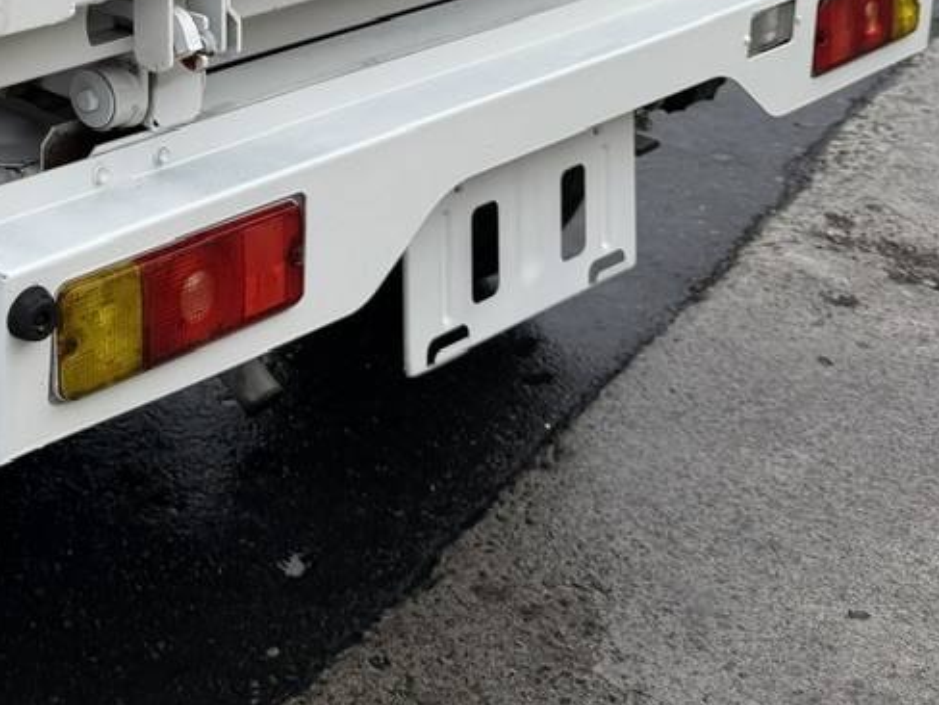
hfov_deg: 28.5
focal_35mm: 63
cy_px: -154
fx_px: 1709
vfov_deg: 21.5
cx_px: -40
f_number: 1.78
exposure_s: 1/2053
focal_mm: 6.76
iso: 80
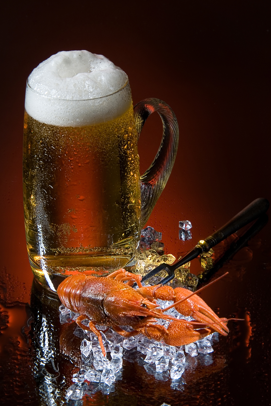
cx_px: 141
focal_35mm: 106
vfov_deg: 19.3
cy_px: 231
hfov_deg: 12.9
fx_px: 1197
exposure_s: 1/125
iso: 100
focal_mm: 60
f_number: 11
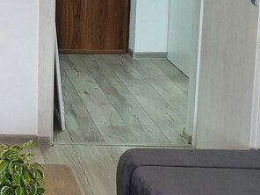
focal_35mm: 90
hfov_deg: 19.2
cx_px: -126
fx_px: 676
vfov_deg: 16.1
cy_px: -1
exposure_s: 1/100
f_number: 2.4
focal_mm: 4.3
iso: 160
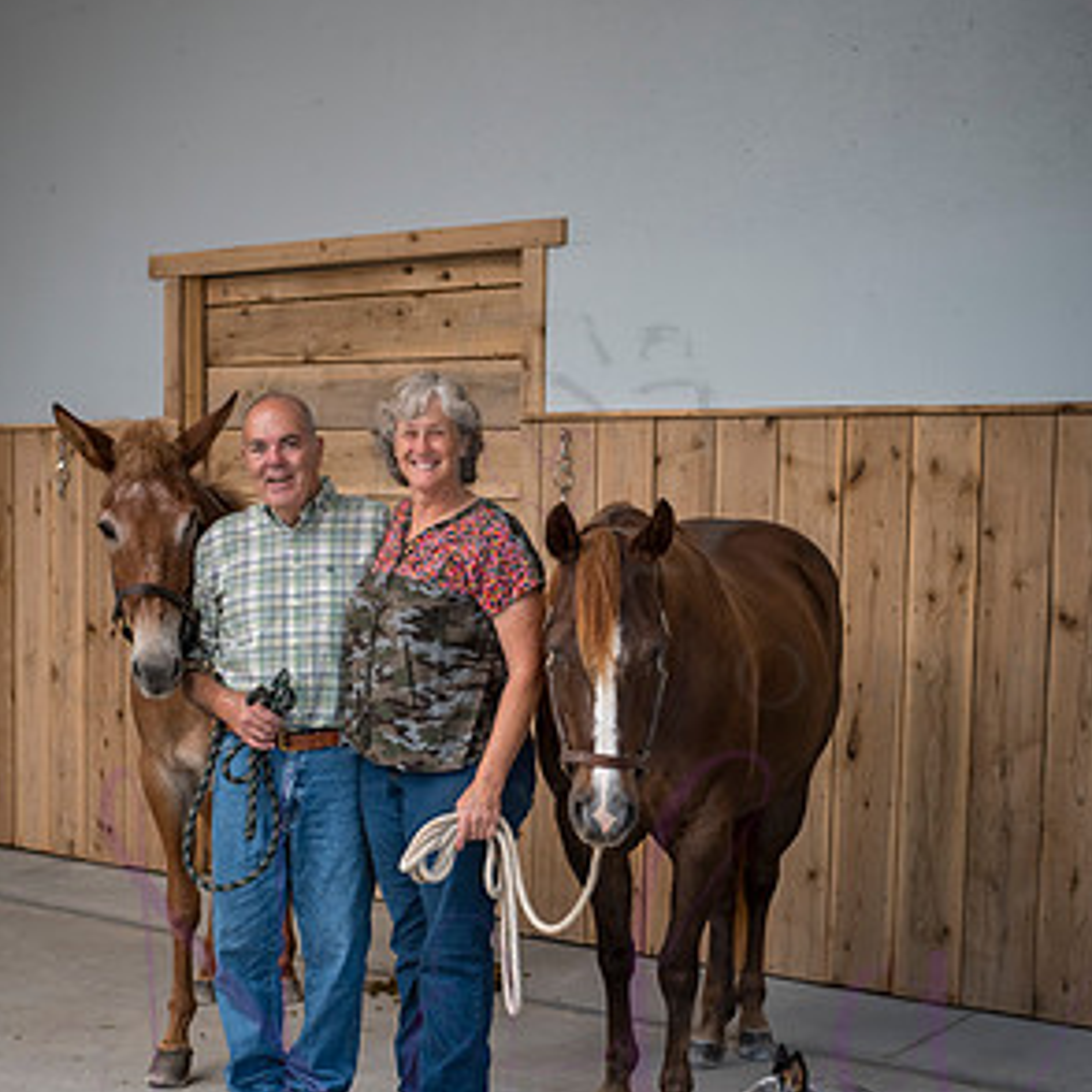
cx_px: 553
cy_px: 806
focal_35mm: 65
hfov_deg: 26.5
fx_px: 2320
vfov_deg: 26.2
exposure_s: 1/160
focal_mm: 50
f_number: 9
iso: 400
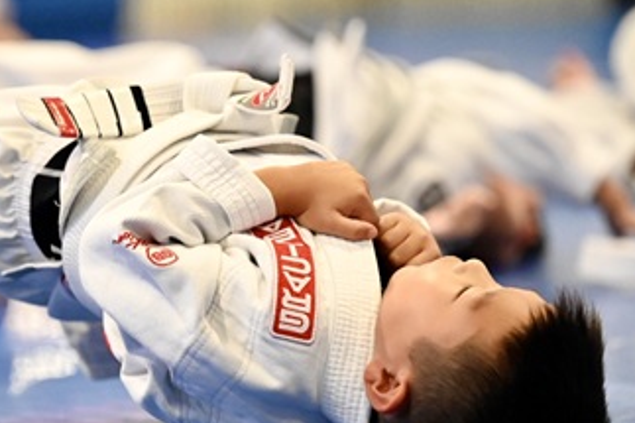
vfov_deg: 4.6
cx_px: 224
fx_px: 5236
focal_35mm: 297
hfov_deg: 6.9
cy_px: 189
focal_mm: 160
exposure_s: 1/500
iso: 10000
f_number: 2.8
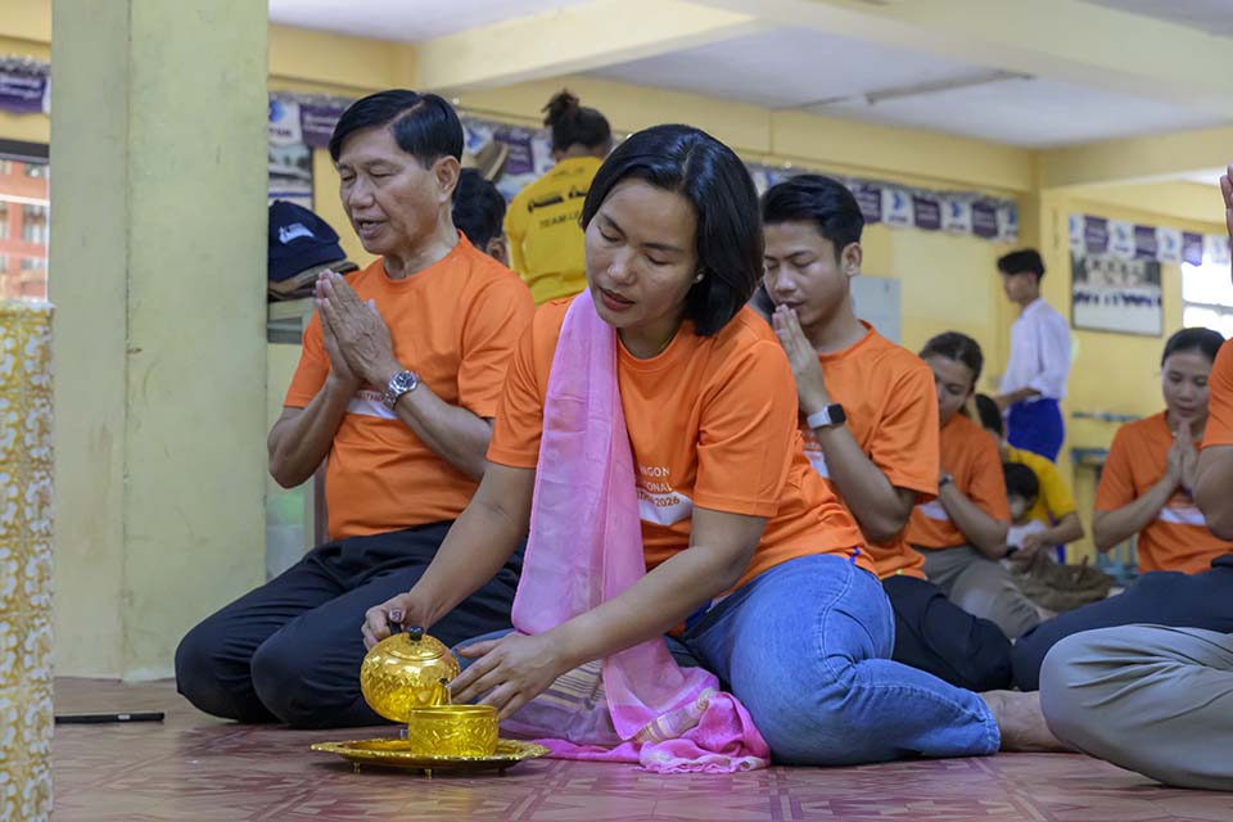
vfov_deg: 23.4
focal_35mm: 58
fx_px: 1986
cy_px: 411
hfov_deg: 34.5
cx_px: 616
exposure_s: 1/200
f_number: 6.3
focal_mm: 58
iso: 7200
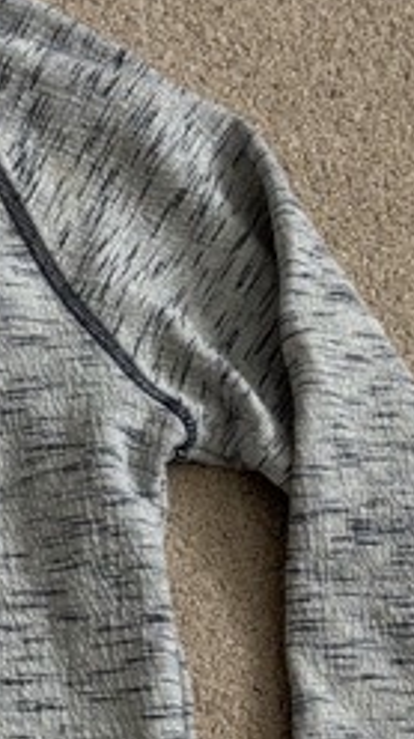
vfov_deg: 20.2
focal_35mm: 103
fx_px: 2016
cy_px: 724
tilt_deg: -73.9
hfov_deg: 10.7
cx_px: -421
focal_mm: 5.96
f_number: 1.6
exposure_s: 1/67
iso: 125
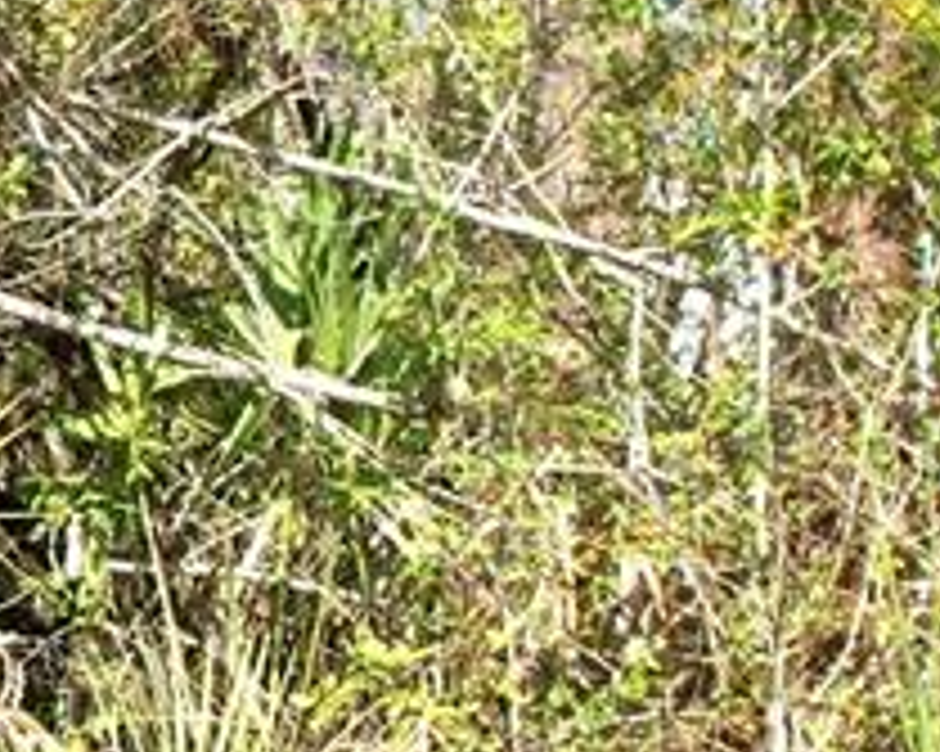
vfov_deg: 14.9
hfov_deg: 15.3
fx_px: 2809
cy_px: 815
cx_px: -940
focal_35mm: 101
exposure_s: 1/800
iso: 100
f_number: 2.8
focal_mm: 8.38
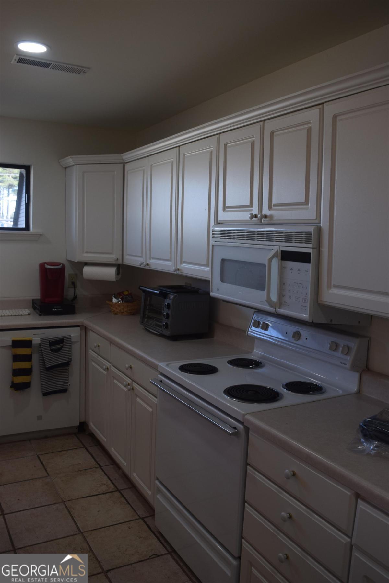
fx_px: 486
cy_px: 292
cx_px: 194
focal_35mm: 30
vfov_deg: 61.9
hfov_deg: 43.6
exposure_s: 1/125
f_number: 5.6
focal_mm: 20
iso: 400
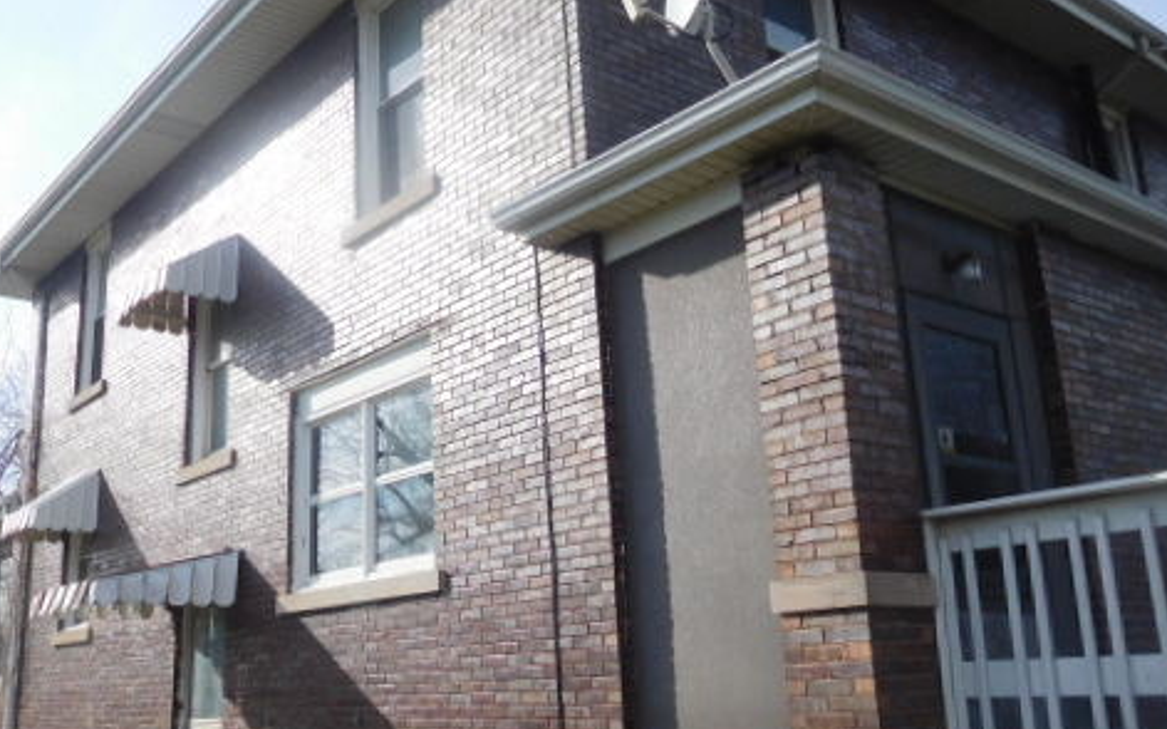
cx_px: 476
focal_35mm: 36
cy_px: 369
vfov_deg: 35.3
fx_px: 1145
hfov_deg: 53.7
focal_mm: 4.5
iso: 125
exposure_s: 1/1000
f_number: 3.4
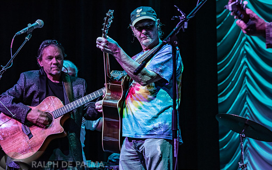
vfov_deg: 11.0
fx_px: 882
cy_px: 90
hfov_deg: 17.5
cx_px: 136
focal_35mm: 119
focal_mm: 116
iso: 1600
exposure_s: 1/160
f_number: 5.6
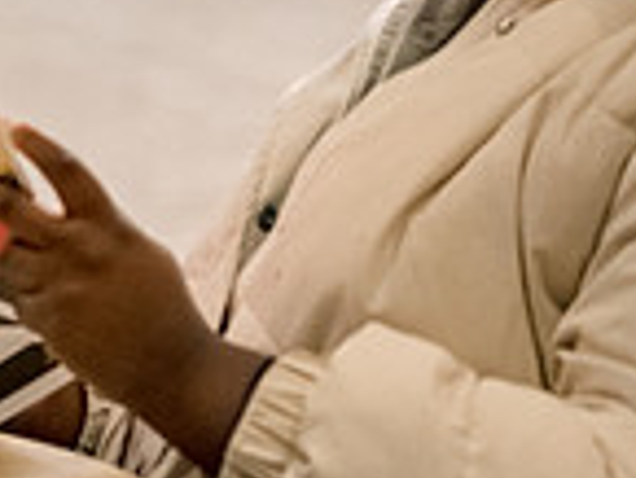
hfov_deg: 4.6
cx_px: -592
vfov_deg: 3.5
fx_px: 7760
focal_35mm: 422
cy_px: -24
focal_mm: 110
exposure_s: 1/200
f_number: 3.2
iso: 5000
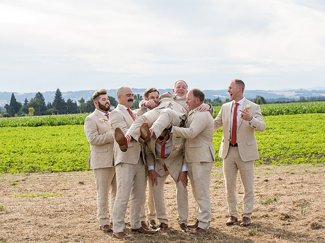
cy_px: 122
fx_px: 723
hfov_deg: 25.3
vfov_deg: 19.1
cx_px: 178
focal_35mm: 77
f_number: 6.3
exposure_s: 1/500
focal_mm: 70
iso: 250
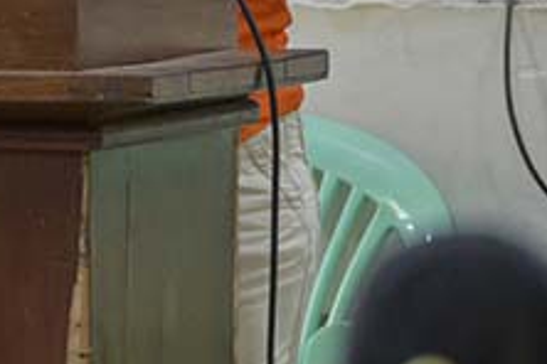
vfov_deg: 1.6
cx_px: -74
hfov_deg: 2.4
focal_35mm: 865
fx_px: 13142
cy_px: -86
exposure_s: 1/250
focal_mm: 200
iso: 3600
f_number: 3.2
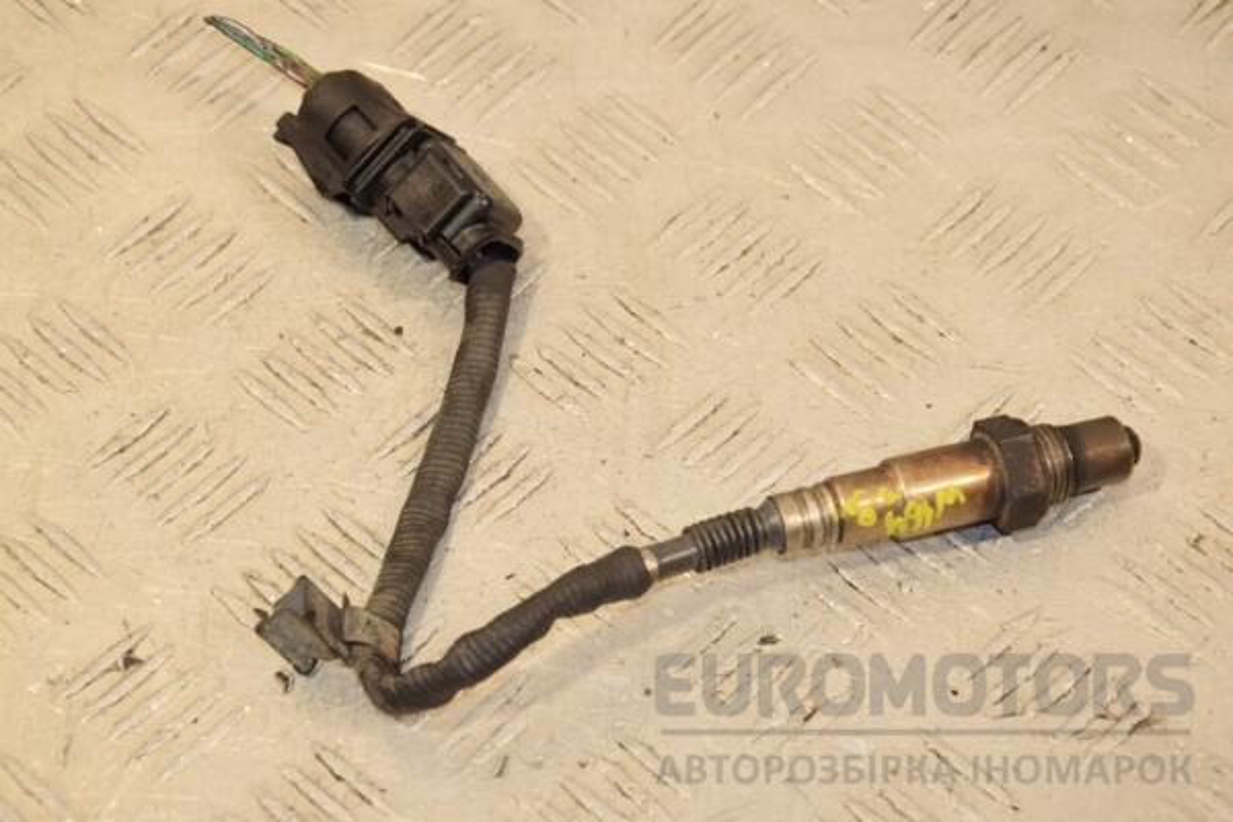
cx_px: 616
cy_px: 411
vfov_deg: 13.0
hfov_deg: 19.5
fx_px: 3596
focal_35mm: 105
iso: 800
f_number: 8
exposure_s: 1/200
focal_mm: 70
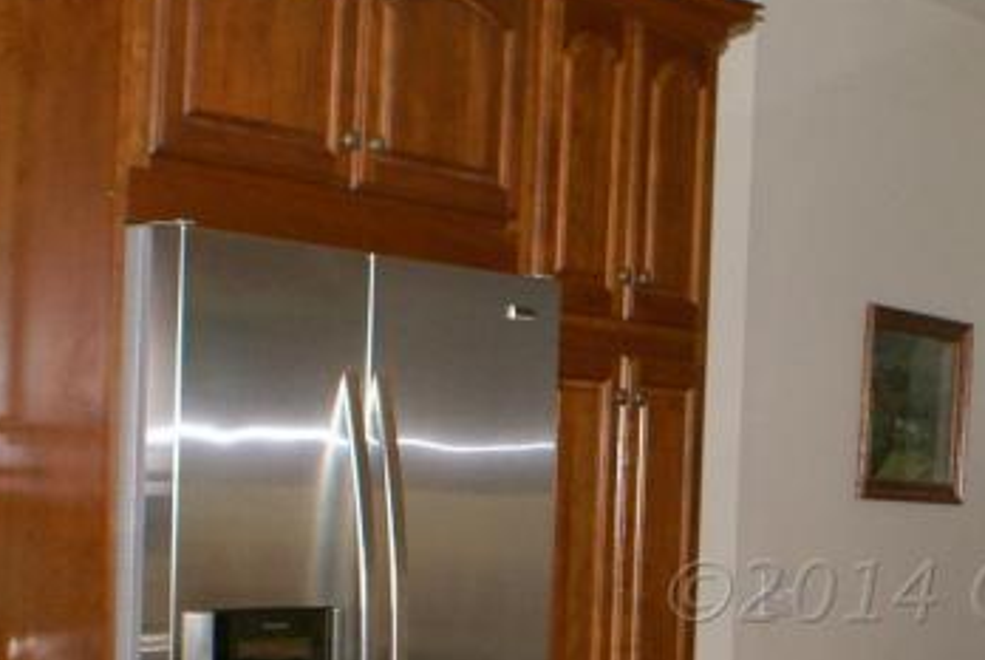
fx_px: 2438
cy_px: 591
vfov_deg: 15.2
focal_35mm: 89
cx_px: 991
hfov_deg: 22.0
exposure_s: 1/60
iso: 400
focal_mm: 18
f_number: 5.6
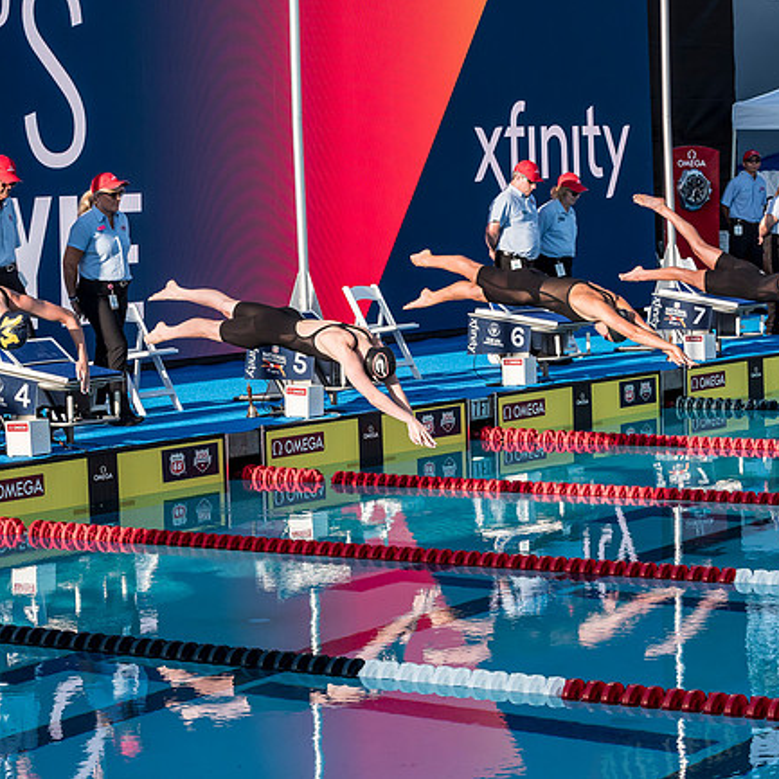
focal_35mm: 109
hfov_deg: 16.0
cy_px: 390
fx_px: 2775
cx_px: 273
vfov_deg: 16.0
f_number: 5.6
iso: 640
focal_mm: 46
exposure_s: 1/1600
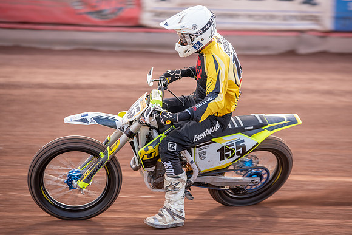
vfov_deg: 7.1
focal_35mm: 194
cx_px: 187
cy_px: 118
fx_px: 1901
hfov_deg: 10.6
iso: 160
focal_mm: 175
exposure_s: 1/250
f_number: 3.2
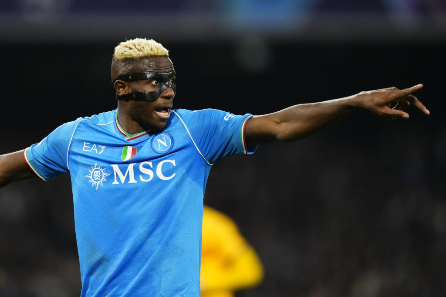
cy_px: 148
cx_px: 223
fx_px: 4956
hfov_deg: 5.2
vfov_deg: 3.4
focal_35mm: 400
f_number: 2.8
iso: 3200
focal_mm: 400
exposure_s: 1/1600
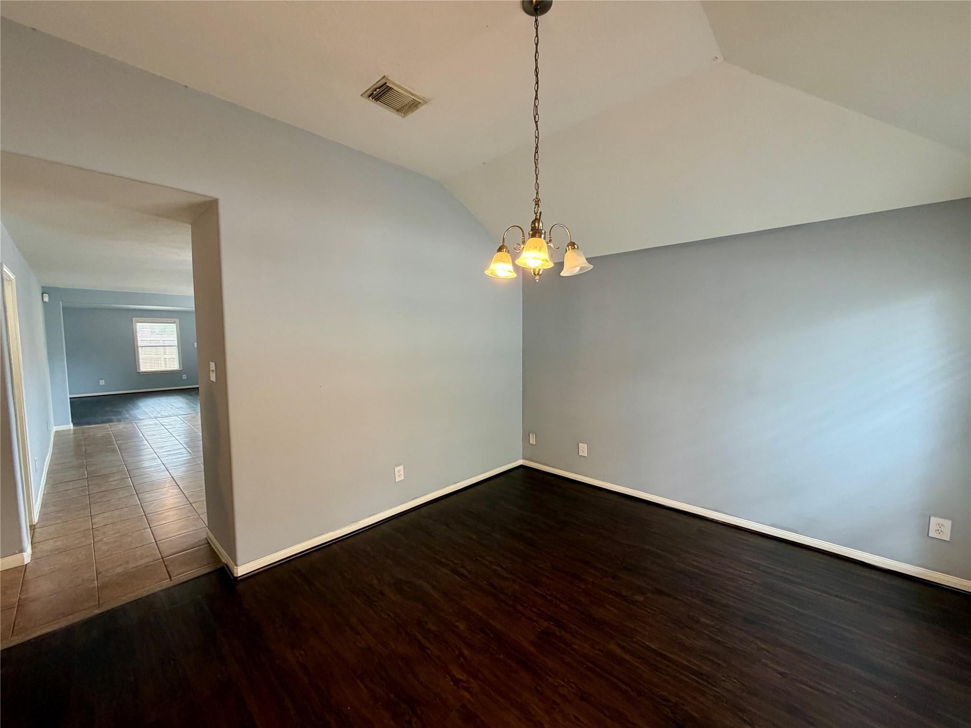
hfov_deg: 102.1
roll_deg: +0.3
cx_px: 486
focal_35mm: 14
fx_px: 393
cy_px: 364
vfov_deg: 85.7
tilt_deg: -4.5
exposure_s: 1/60
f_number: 2.2
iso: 250
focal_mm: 2.22
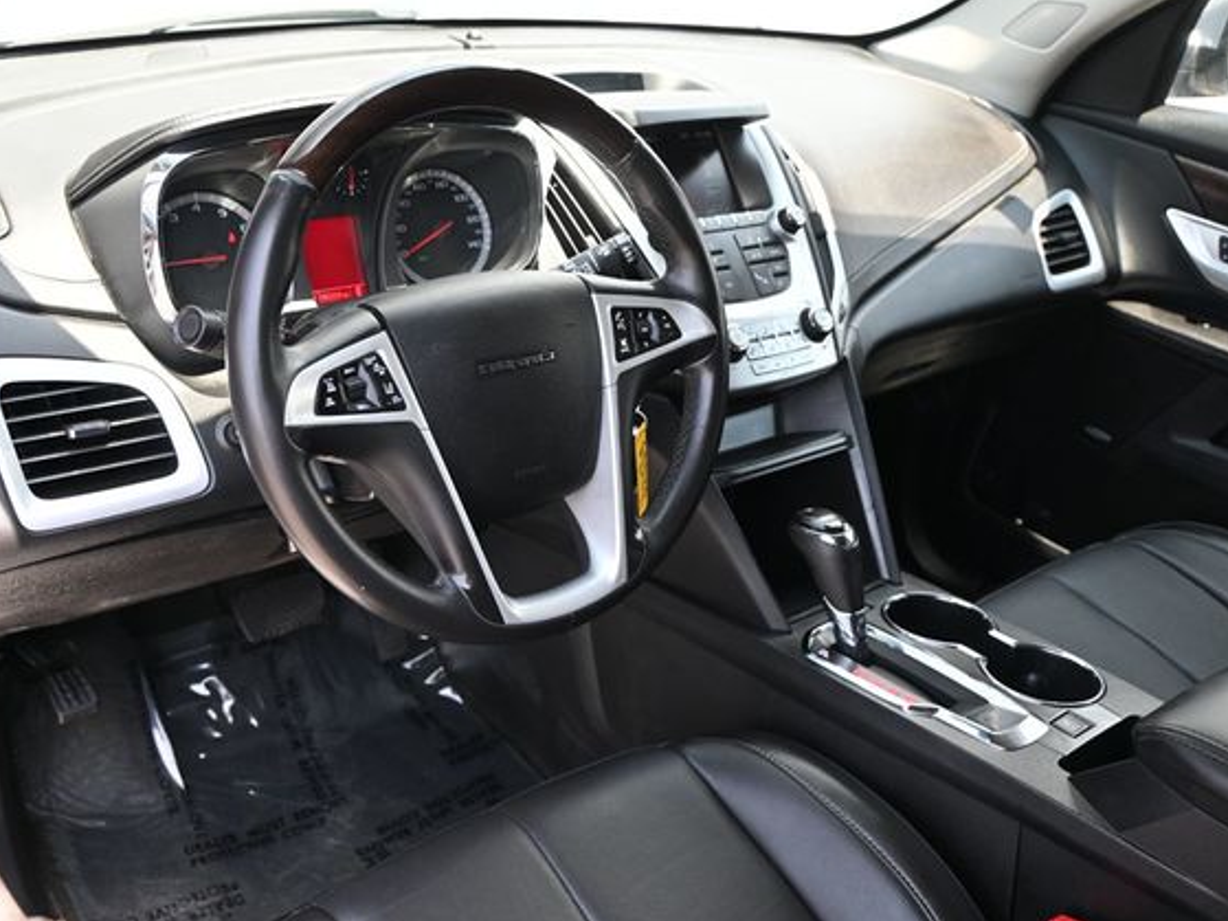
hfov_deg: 55.2
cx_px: 545
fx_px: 1170
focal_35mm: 33
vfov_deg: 42.9
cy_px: 459
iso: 400
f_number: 3.8
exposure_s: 1/160
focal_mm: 20
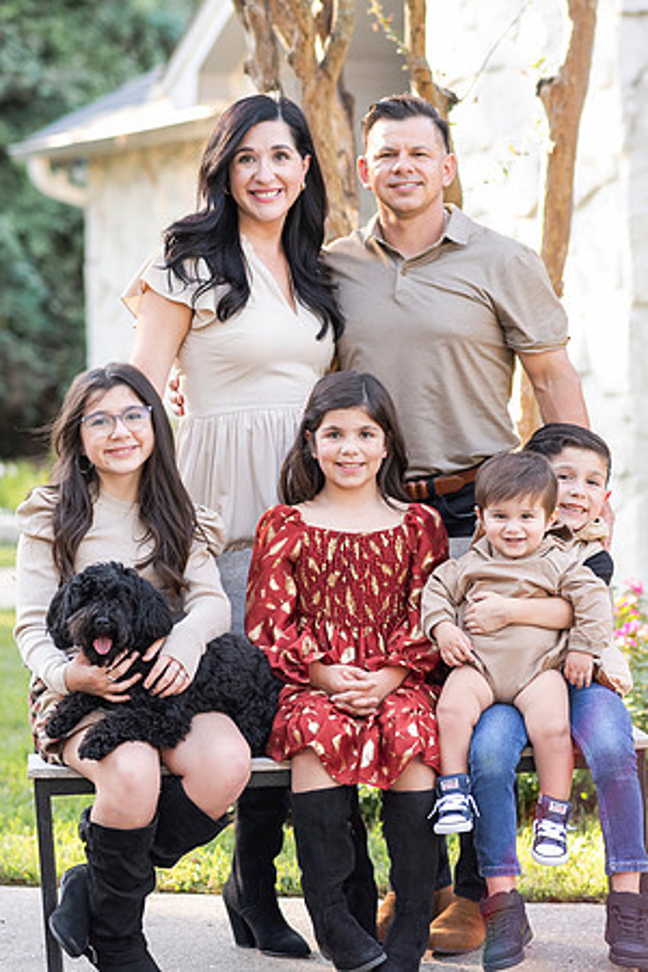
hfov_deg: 10.8
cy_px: 486
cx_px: 424
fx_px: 3440
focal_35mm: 127
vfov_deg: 16.1
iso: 500
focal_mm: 85
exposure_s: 1/400
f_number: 2.8
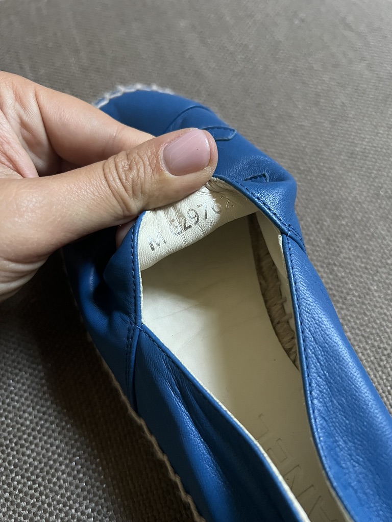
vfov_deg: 67.3
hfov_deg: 53.1
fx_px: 393
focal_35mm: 26
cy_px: 261
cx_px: 196
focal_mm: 5.7
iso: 640
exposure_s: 1/40
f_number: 1.5
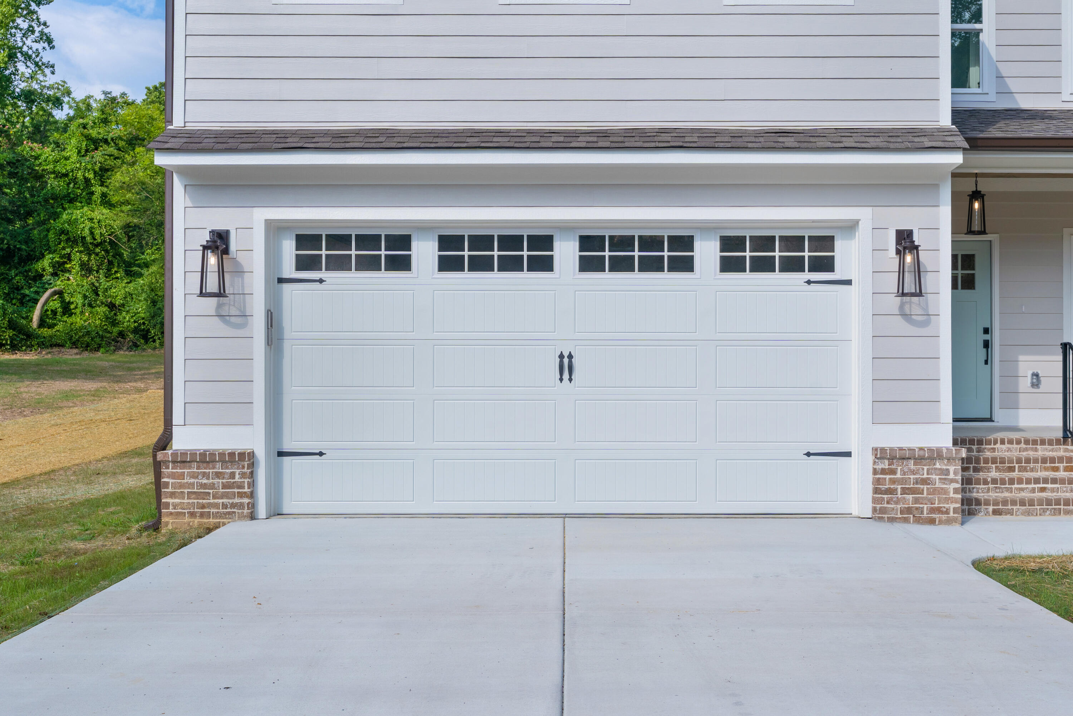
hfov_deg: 54.4
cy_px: 358
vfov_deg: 37.9
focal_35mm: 35
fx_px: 1043
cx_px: 536
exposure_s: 1/800
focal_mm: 35
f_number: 7.1
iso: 320
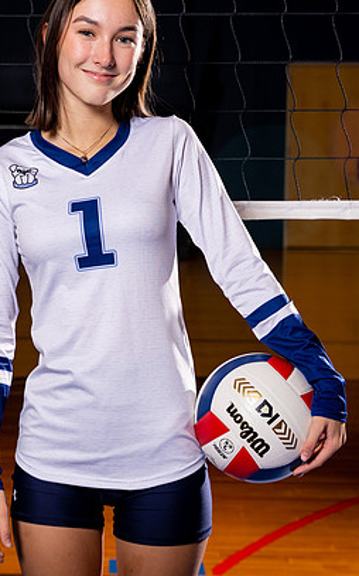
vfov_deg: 21.0
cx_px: 77
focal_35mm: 99
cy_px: 261
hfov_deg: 13.1
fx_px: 1551
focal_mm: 58
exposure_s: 1/125
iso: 250
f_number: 5.6
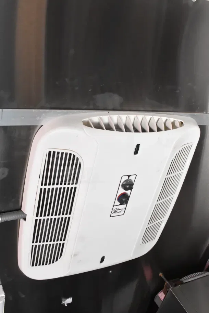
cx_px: 104
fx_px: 313
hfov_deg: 36.9
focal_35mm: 36
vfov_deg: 53.1
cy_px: 156
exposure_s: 1/400
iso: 6400
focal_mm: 24
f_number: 10
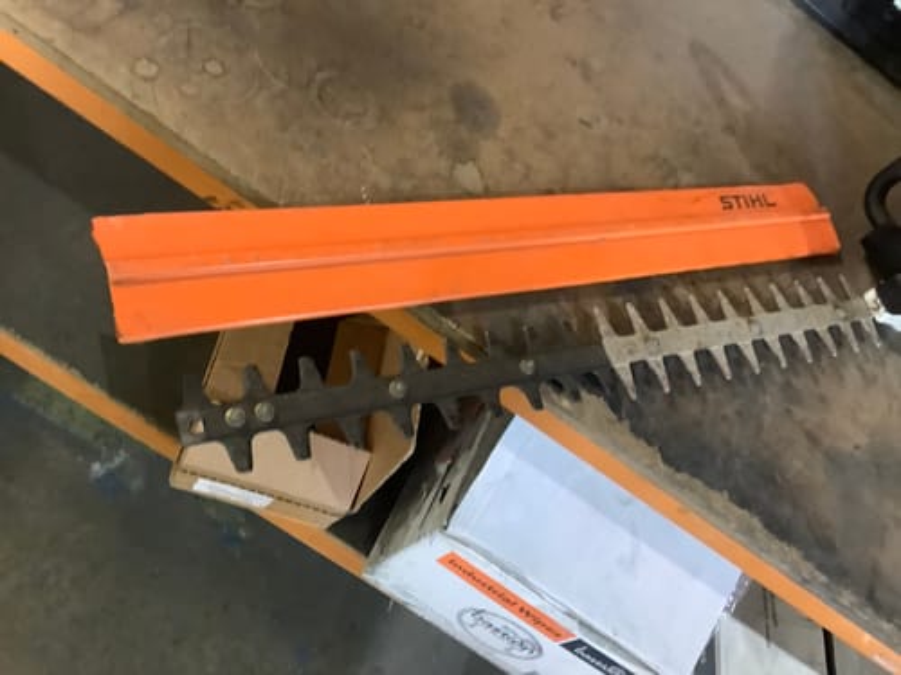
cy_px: 338
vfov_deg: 45.4
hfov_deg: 58.4
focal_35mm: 31
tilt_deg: -52.1
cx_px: 450
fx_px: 807
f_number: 2.4
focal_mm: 3.3
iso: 640
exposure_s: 1/25
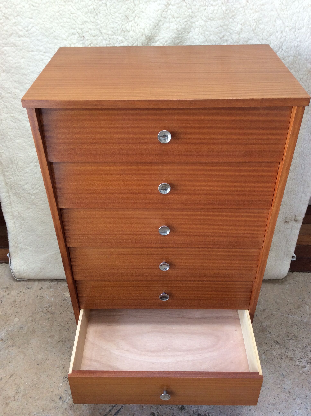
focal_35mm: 32
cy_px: 208
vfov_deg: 56.9
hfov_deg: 44.1
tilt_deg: -37.0
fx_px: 384
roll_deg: +2.5
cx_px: 156
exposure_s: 1/25
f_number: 2.4
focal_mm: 3.3
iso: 40
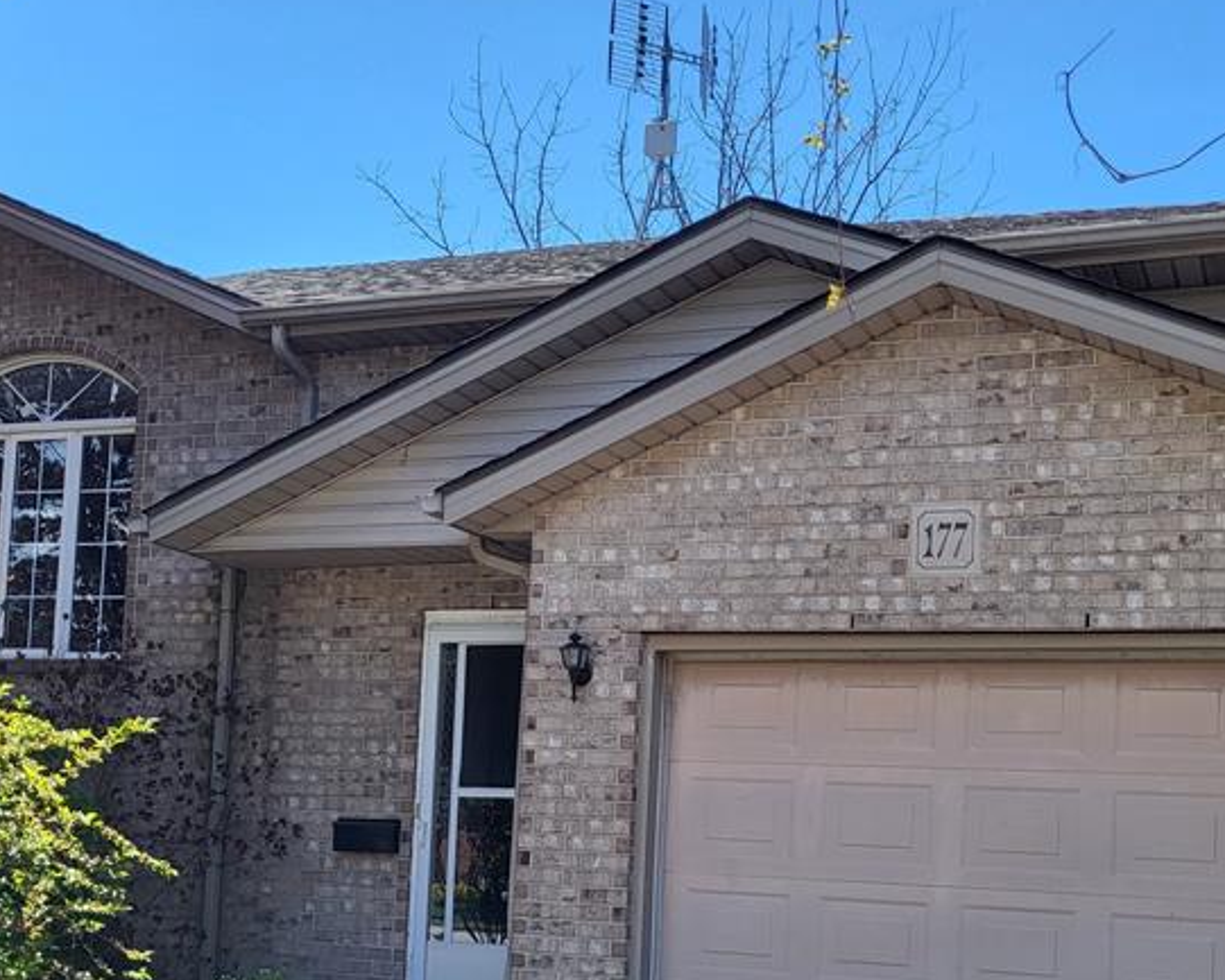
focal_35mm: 48
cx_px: 609
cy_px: 731
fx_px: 1741
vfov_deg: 30.9
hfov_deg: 38.8
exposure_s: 1/1437
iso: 40
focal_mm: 5.4
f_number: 1.8
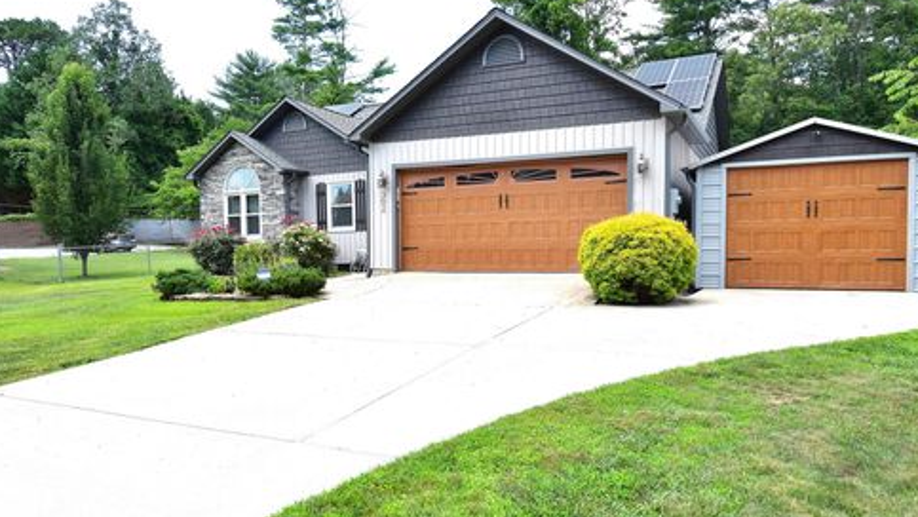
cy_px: 288
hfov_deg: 71.9
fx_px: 633
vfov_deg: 44.3
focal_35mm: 26
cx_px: 464
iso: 400
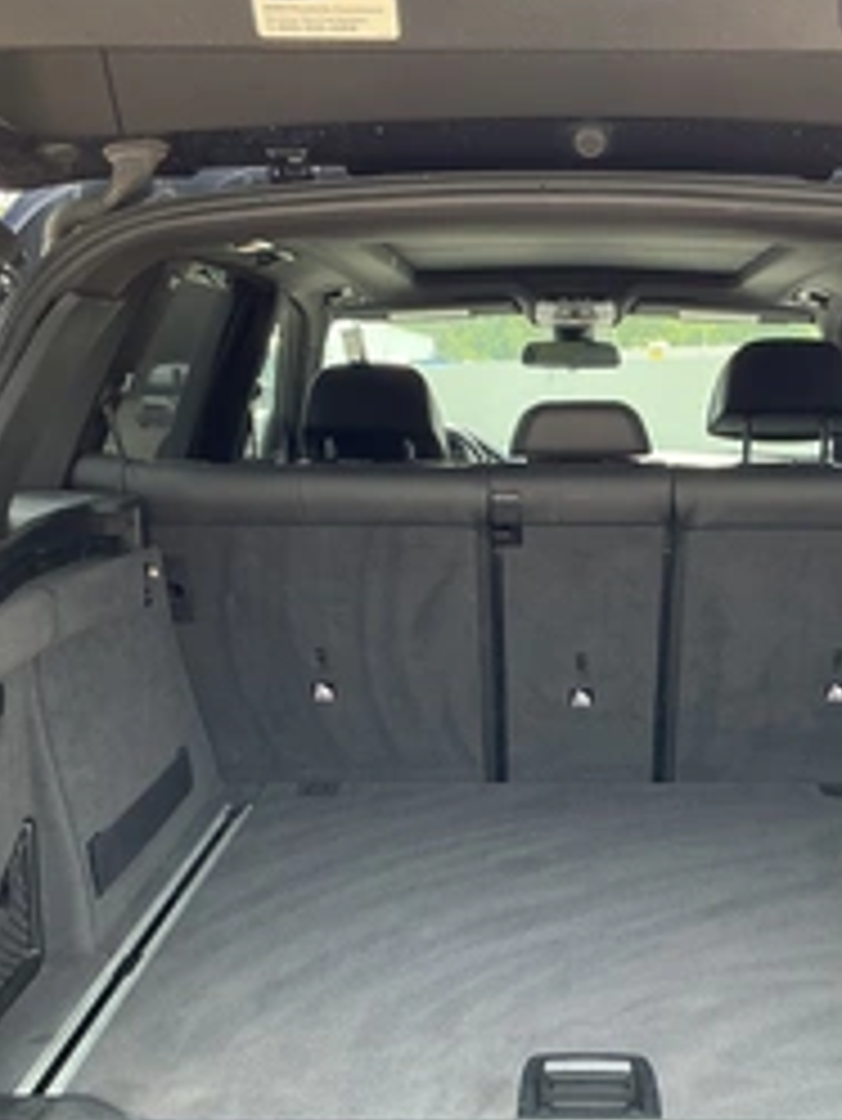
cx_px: 572
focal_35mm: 45
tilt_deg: -9.7
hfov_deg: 31.9
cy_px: 666
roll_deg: +1.3
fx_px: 1458
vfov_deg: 41.9
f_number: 1.8
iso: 32
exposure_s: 1/143
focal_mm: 3
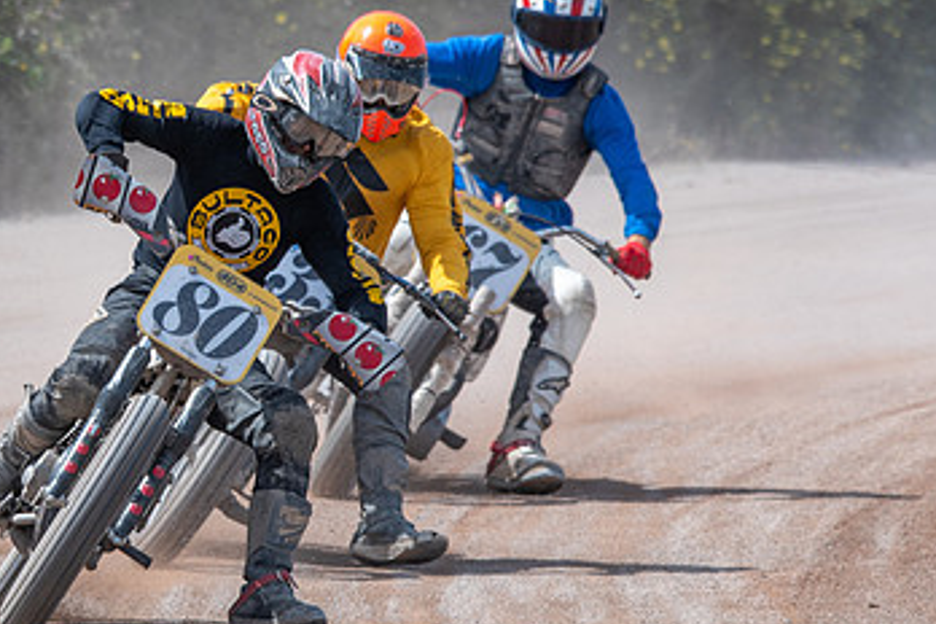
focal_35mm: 891
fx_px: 23164
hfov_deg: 2.3
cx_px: 159
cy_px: 318
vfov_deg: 1.5
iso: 100
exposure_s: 1/320
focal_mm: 390
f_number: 8
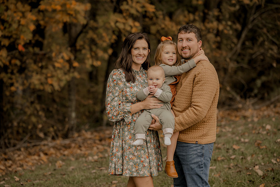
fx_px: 856
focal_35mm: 110
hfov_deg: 18.6
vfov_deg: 12.5
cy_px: 94
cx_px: 140
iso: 250
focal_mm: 110
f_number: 2.8
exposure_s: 1/125
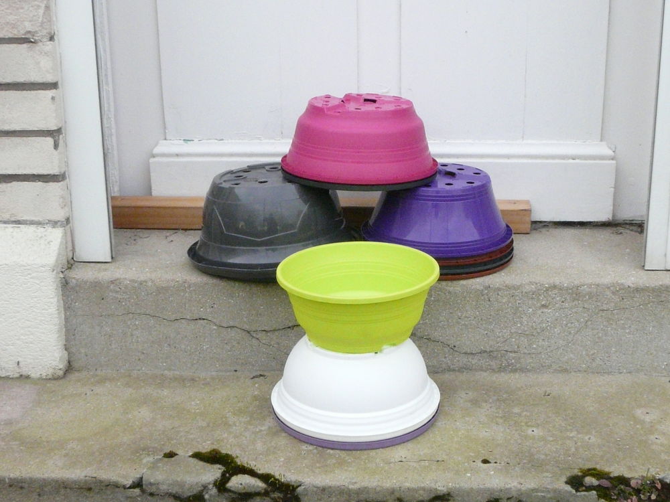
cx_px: 335
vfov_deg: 27.5
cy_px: 251
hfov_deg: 36.2
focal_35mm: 53
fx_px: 1026
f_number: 5.6
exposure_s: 1/400
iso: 400
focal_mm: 5.5
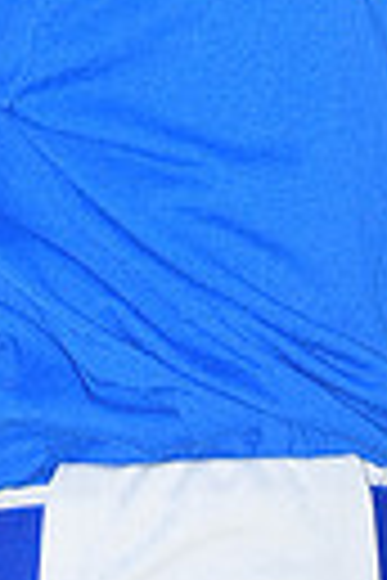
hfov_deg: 1.5
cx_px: -184
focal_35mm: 901
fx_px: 14527
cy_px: -706
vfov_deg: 2.3
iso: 200
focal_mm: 200
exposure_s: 1/250
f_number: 6.3
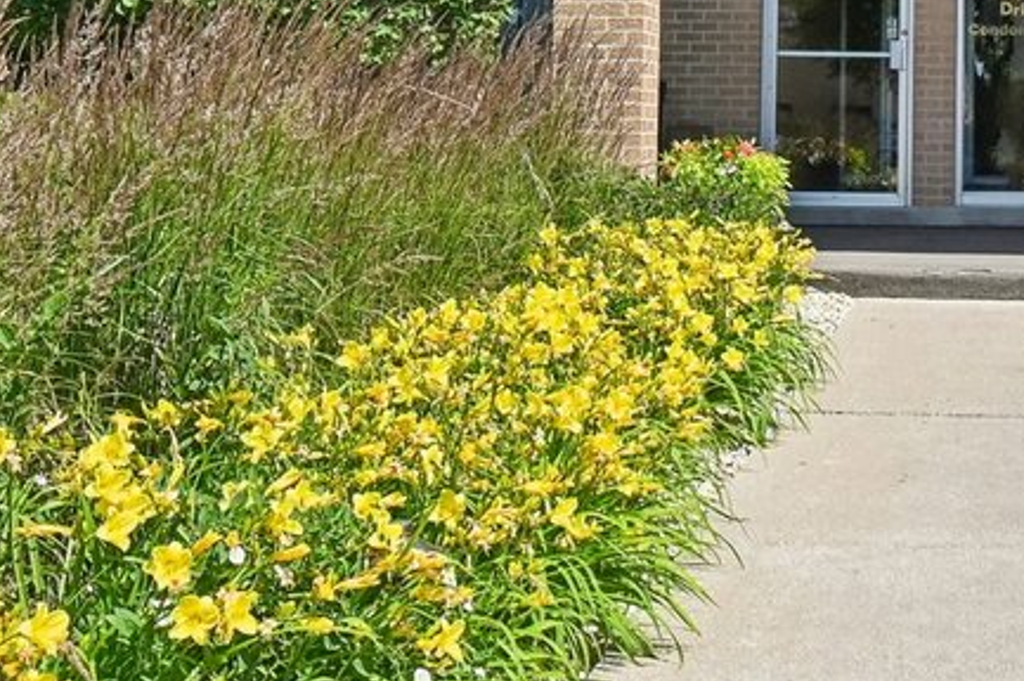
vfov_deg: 18.4
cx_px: 974
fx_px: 1705
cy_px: -501
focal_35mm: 60
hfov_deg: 31.4
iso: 400
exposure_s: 1/400
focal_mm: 16
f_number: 11
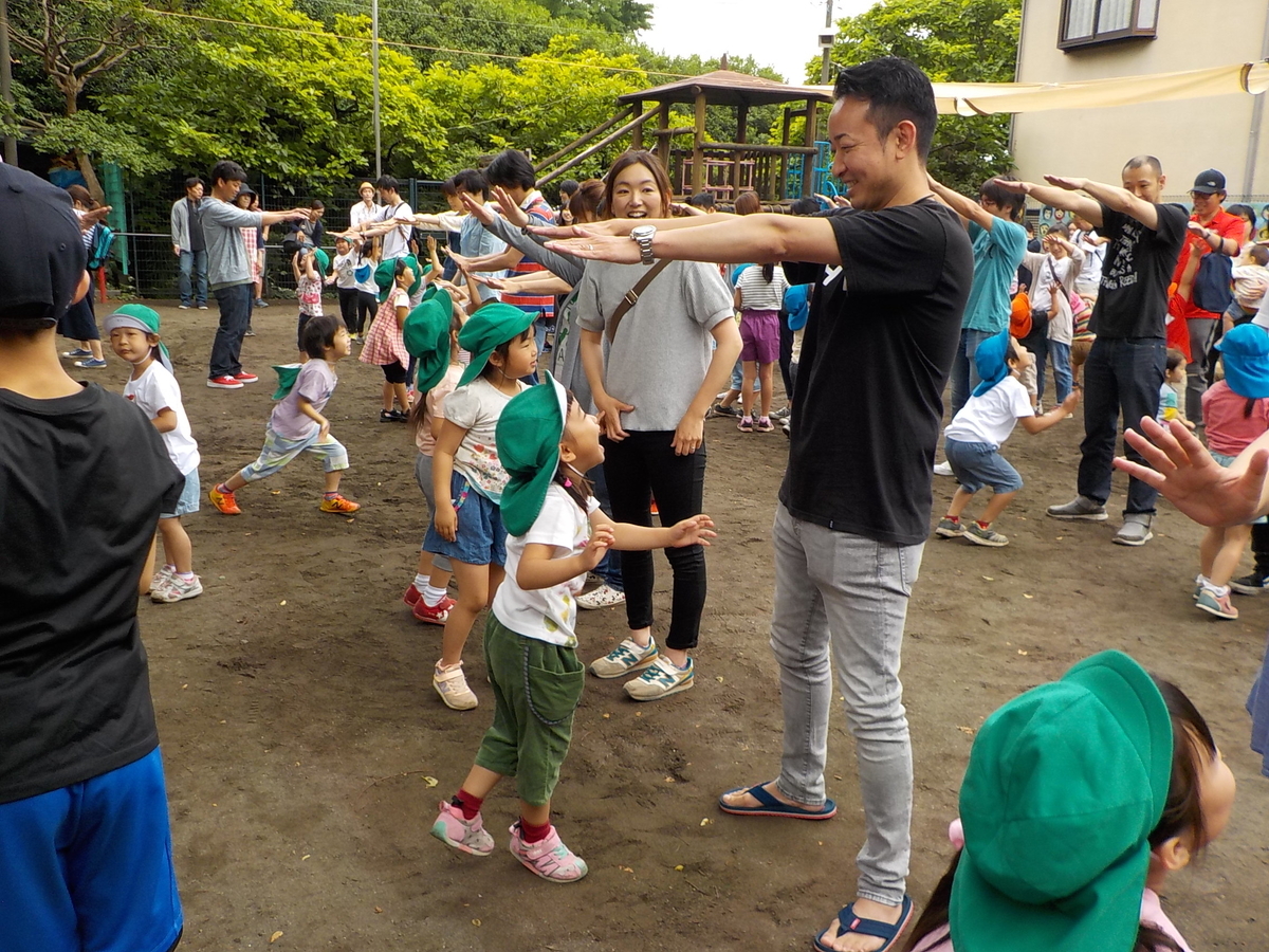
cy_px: 476
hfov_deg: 60.0
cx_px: 634
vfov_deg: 46.8
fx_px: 1100
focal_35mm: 30
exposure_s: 1/160
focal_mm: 4.1
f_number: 3.3
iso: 125
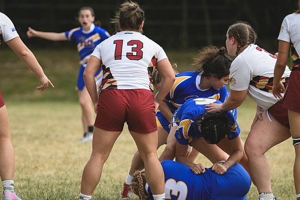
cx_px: 150
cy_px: 100
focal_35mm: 600
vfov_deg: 2.3
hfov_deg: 3.4
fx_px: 4997
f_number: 6
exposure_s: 1/1000
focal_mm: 400
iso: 360
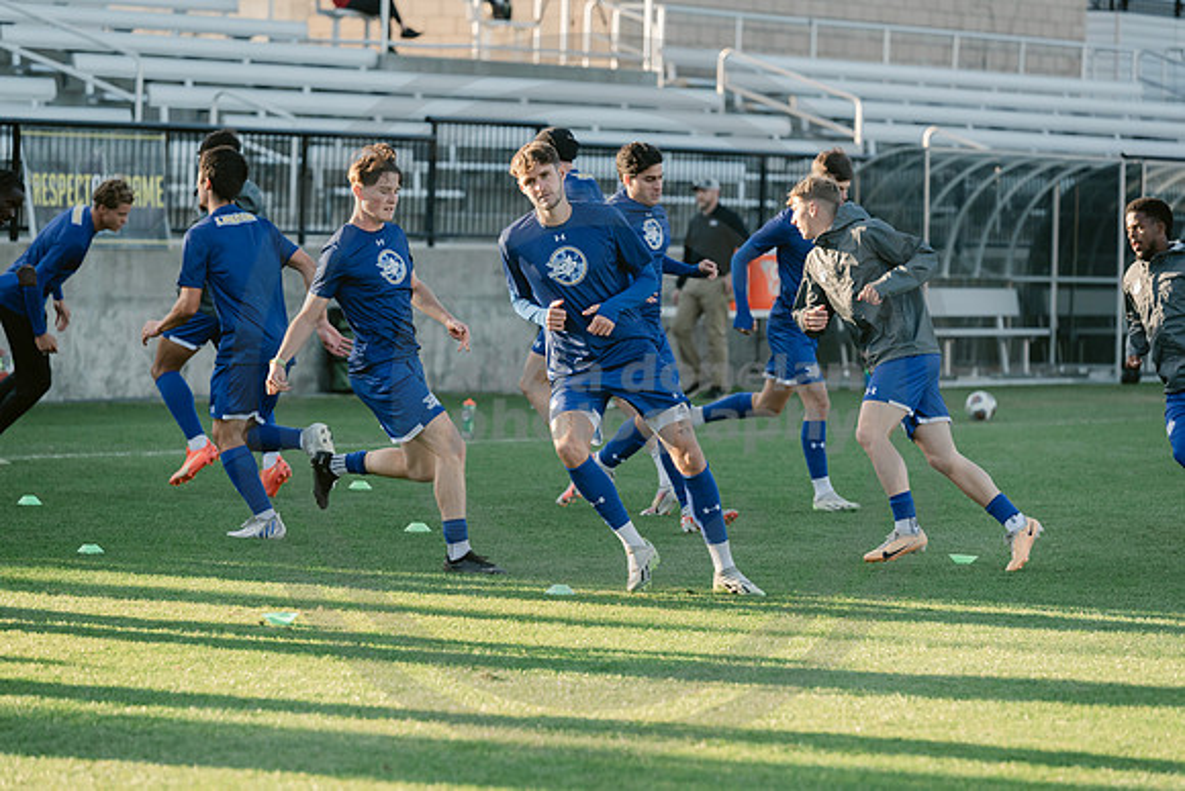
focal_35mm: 167
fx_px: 5500
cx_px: 592
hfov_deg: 12.3
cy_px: 396
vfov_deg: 8.2
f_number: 4
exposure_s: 1/1600
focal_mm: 165
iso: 1250
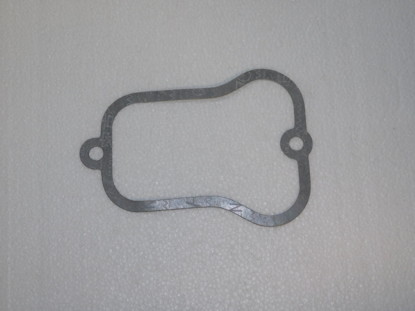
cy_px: 156
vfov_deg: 22.3
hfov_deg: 29.4
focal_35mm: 66
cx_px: 208
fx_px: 791
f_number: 4.2
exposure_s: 1/30
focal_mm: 11.7
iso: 160
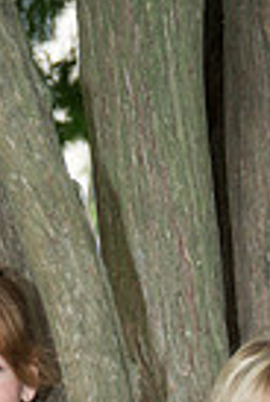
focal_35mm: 180
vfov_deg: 11.2
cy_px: 496
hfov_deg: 7.6
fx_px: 2015
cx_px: -13
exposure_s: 1/250
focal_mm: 55
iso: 320
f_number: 4.5
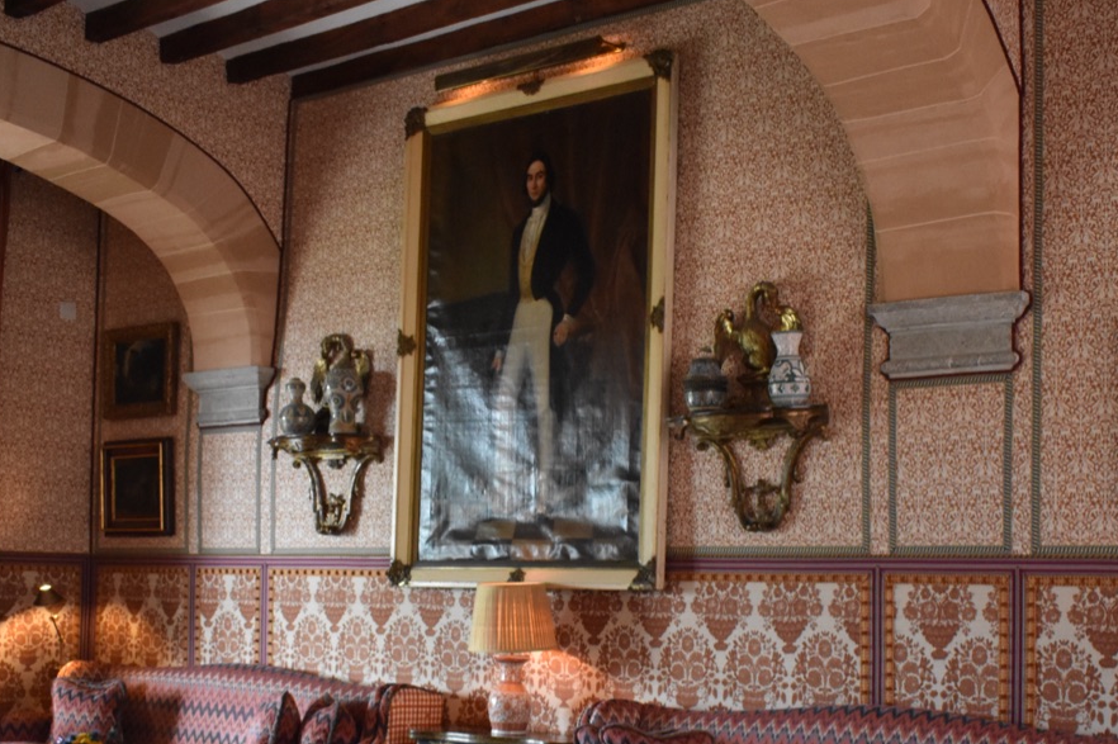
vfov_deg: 27.1
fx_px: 1521
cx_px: 593
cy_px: 568
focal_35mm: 49
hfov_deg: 40.3
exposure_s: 1/125
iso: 2200
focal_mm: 18
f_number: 3.5
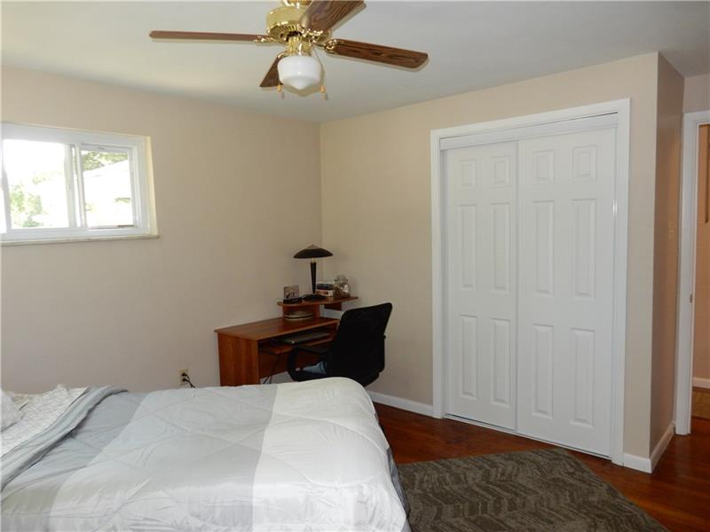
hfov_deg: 69.4
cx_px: 355
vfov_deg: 54.9
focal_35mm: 25
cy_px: 266
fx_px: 513
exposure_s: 1/30
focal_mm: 4.5
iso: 200
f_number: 3.7
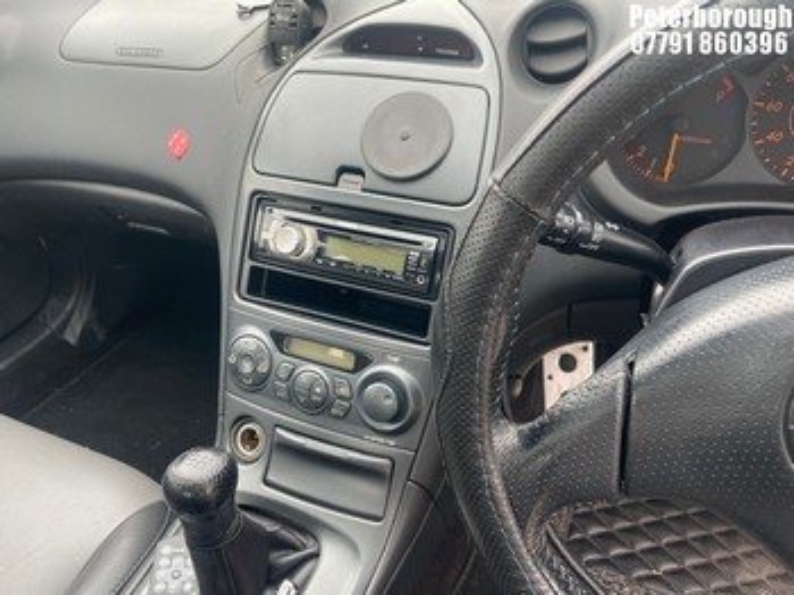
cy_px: 298
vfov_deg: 53.0
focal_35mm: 26
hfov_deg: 67.3
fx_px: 596
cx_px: 397
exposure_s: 1/121
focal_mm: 4.2
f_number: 1.6
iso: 80
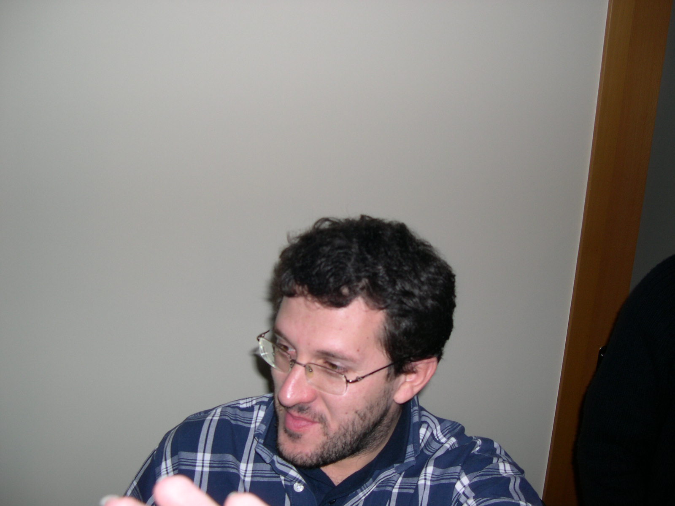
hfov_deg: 49.0
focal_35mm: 38
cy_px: 253
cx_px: 338
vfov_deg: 37.7
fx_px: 741
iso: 100
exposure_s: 1/60
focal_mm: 8
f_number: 2.8
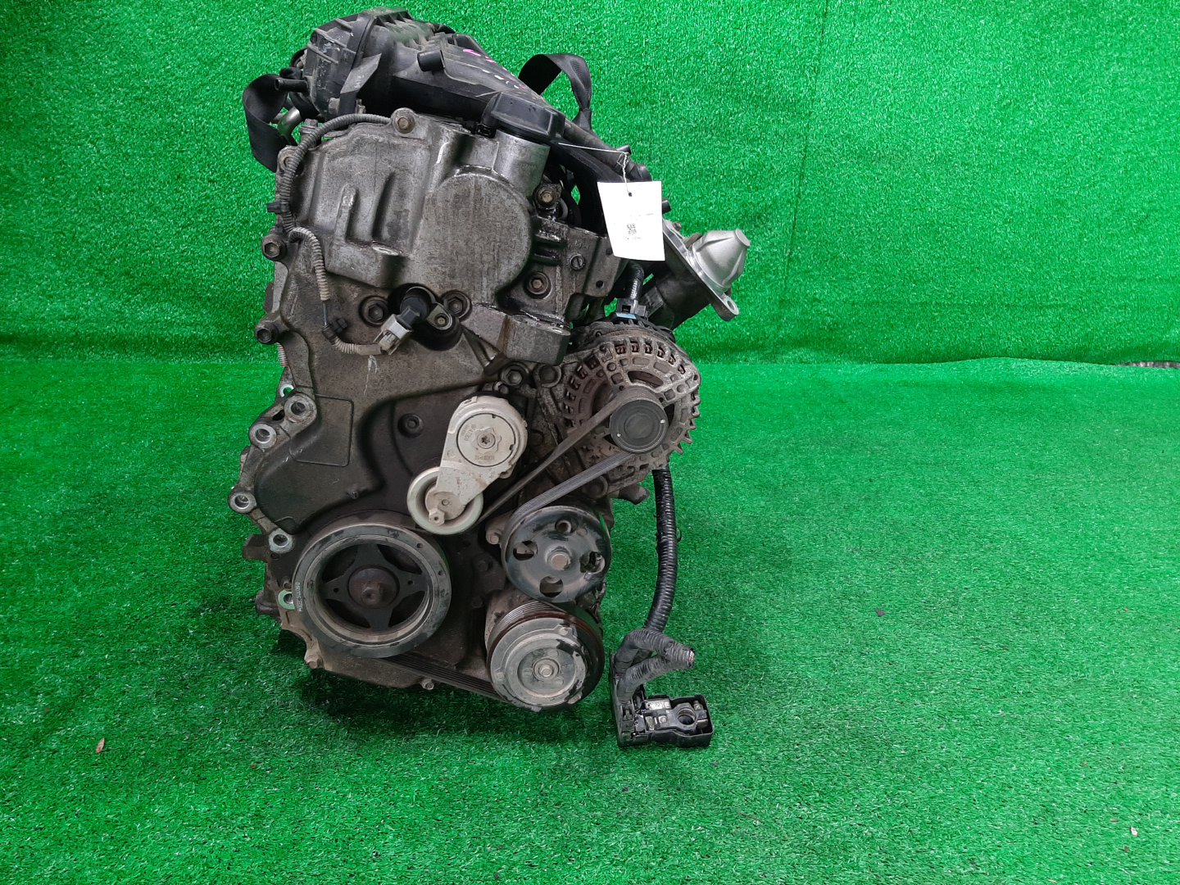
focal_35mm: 26
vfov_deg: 53.1
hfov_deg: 67.3
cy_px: 442
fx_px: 886
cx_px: 590
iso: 139
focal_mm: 3.93
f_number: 1.7
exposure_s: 1/50
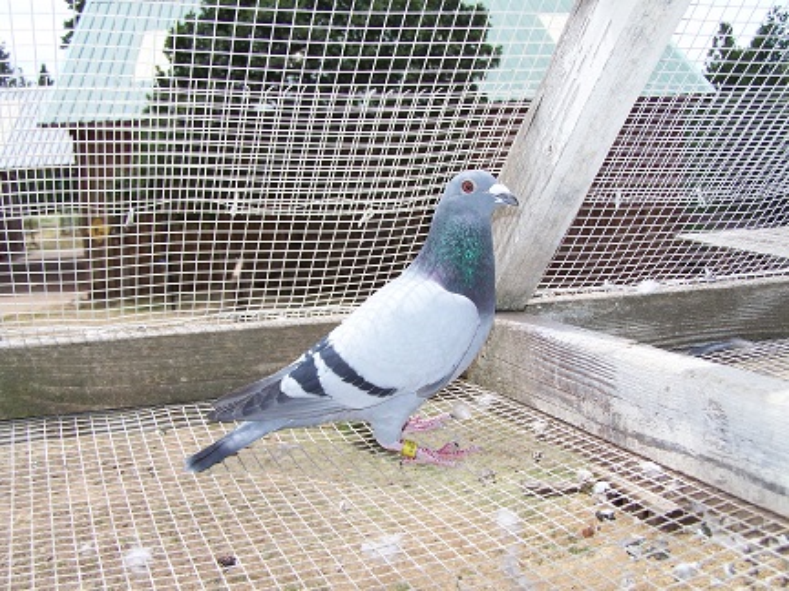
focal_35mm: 43
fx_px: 980
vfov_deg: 33.6
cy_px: 296
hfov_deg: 43.9
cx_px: 394
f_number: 4
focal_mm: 7.1
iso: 64
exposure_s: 1/320
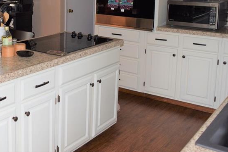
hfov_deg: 38.2
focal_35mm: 50
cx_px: 48
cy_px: 21
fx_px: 316
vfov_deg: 26.2
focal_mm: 18
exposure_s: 1/100
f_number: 5
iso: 800
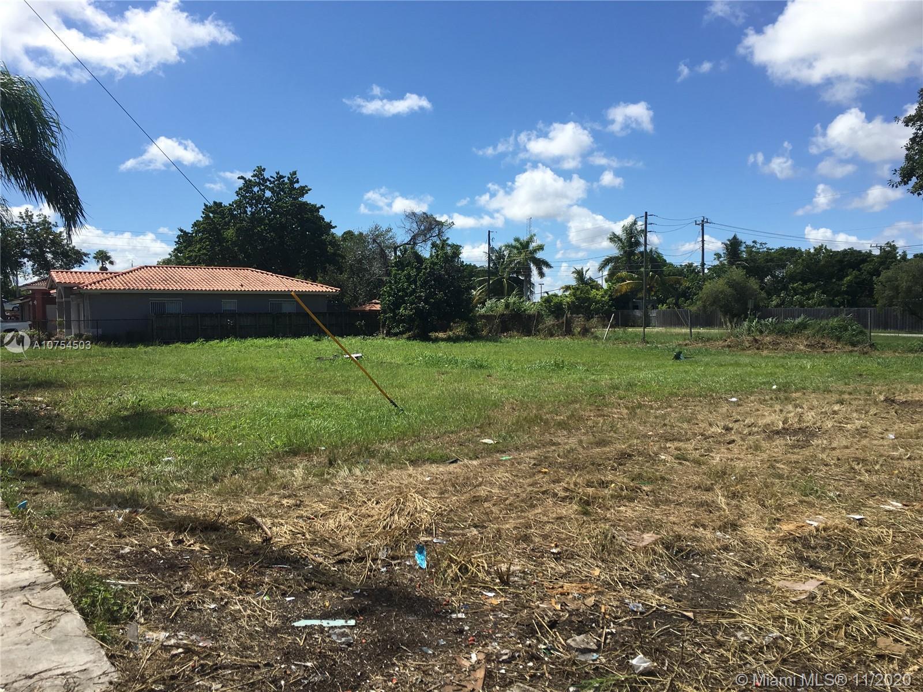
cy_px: 346
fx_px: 773
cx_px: 462
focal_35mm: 29
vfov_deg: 48.2
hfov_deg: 61.7
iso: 25
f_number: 2.2
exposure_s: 1/1709
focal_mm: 4.15
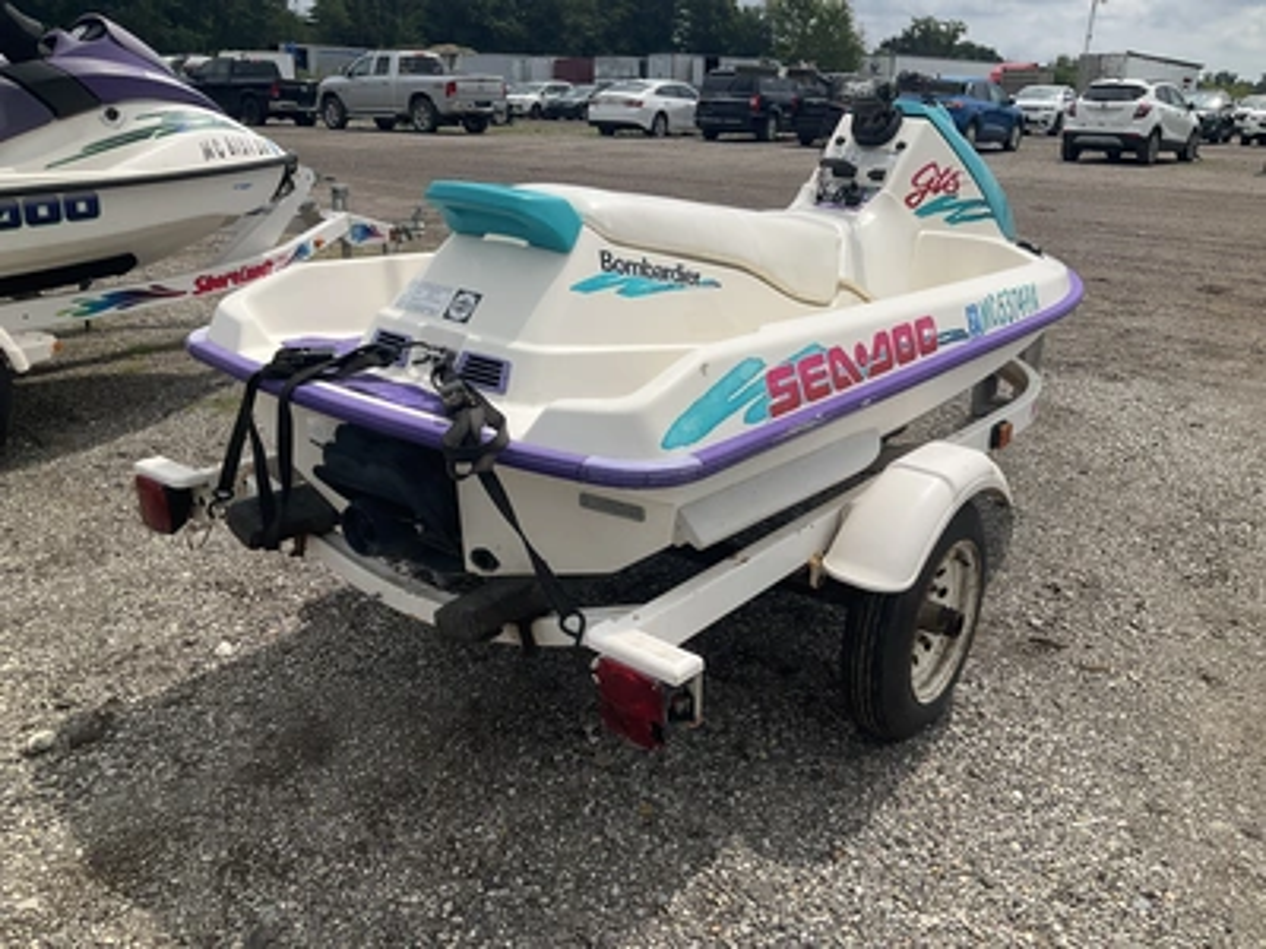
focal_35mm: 29
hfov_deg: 61.7
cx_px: 633
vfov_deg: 48.2
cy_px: 474
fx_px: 1061
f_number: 1.8
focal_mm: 3
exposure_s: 1/3534
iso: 25
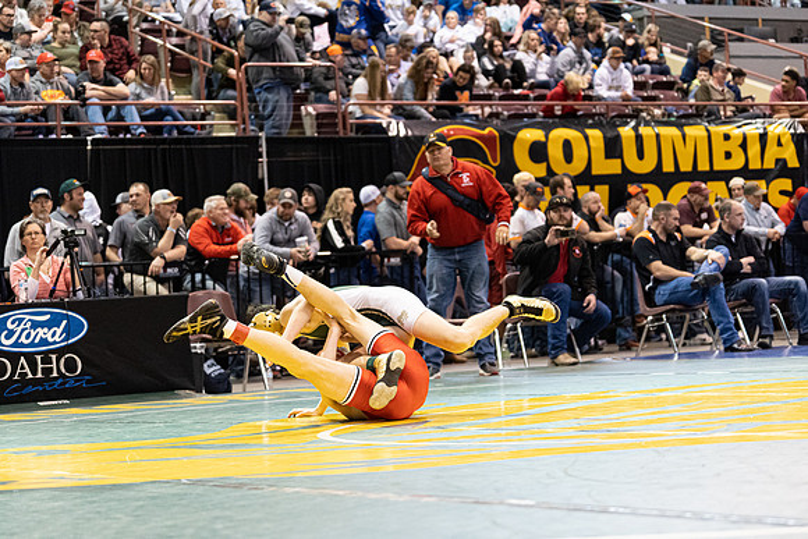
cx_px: 404
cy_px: 270
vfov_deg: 14.7
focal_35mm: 93
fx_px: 2088
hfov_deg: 21.9
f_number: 4
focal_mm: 93
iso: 8000
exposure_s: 1/500
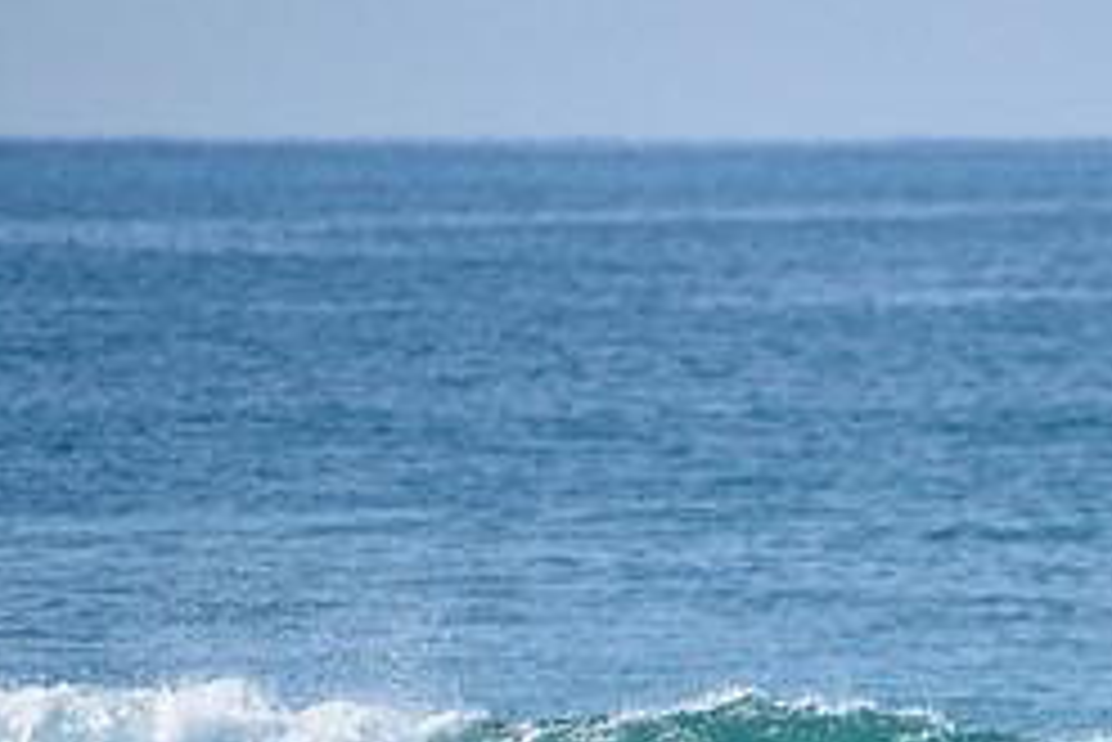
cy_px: 861
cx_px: 905
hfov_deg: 1.8
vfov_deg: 1.2
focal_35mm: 1175
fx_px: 36314
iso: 200
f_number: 5.6
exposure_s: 1/2500
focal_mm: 500
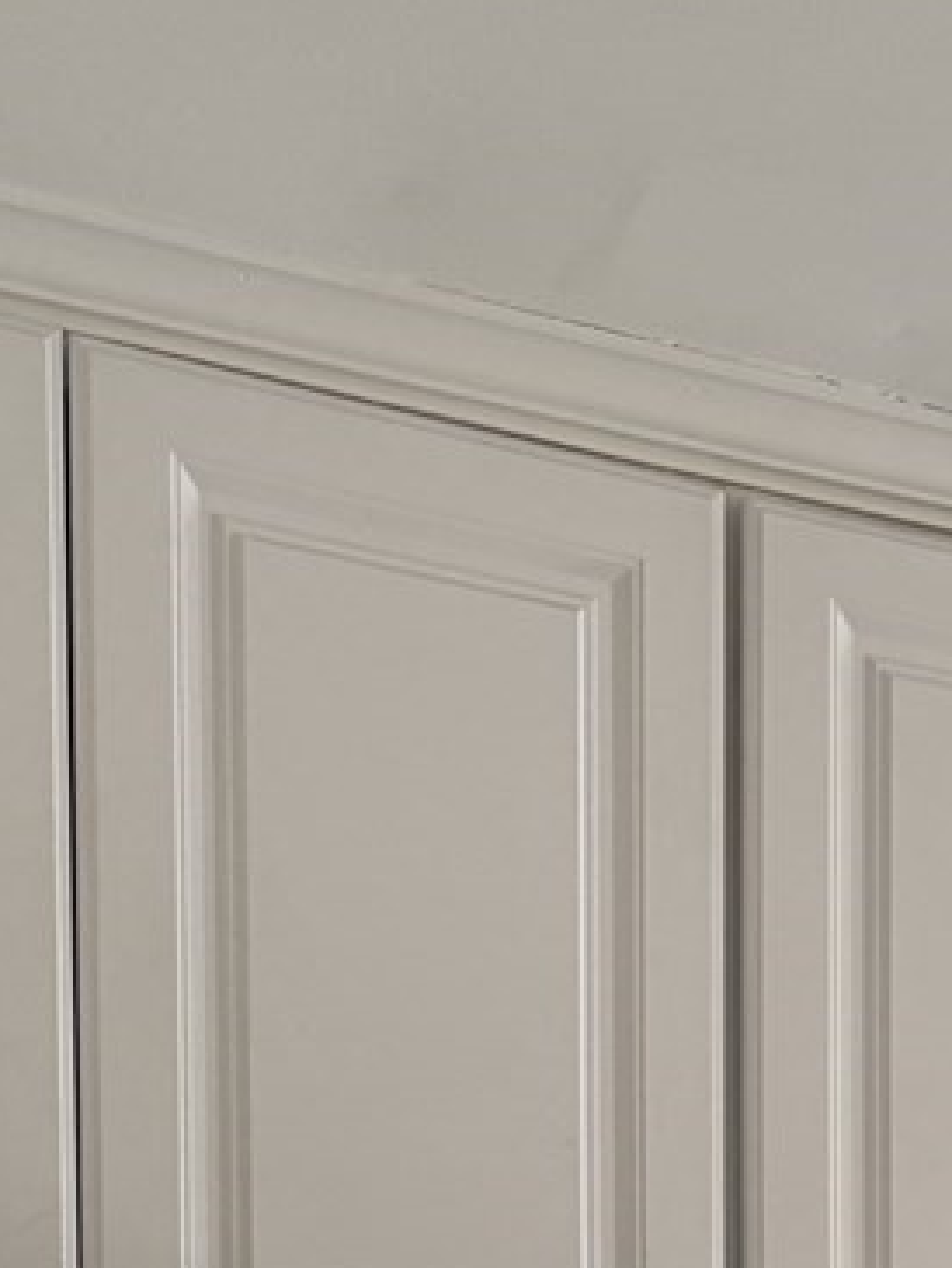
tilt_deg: -3.8
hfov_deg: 13.6
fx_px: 3701
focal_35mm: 101
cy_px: 2404
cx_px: 1539
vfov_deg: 15.9
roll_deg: -1.2
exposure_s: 1/121
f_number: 1.78
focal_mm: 6.76
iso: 125
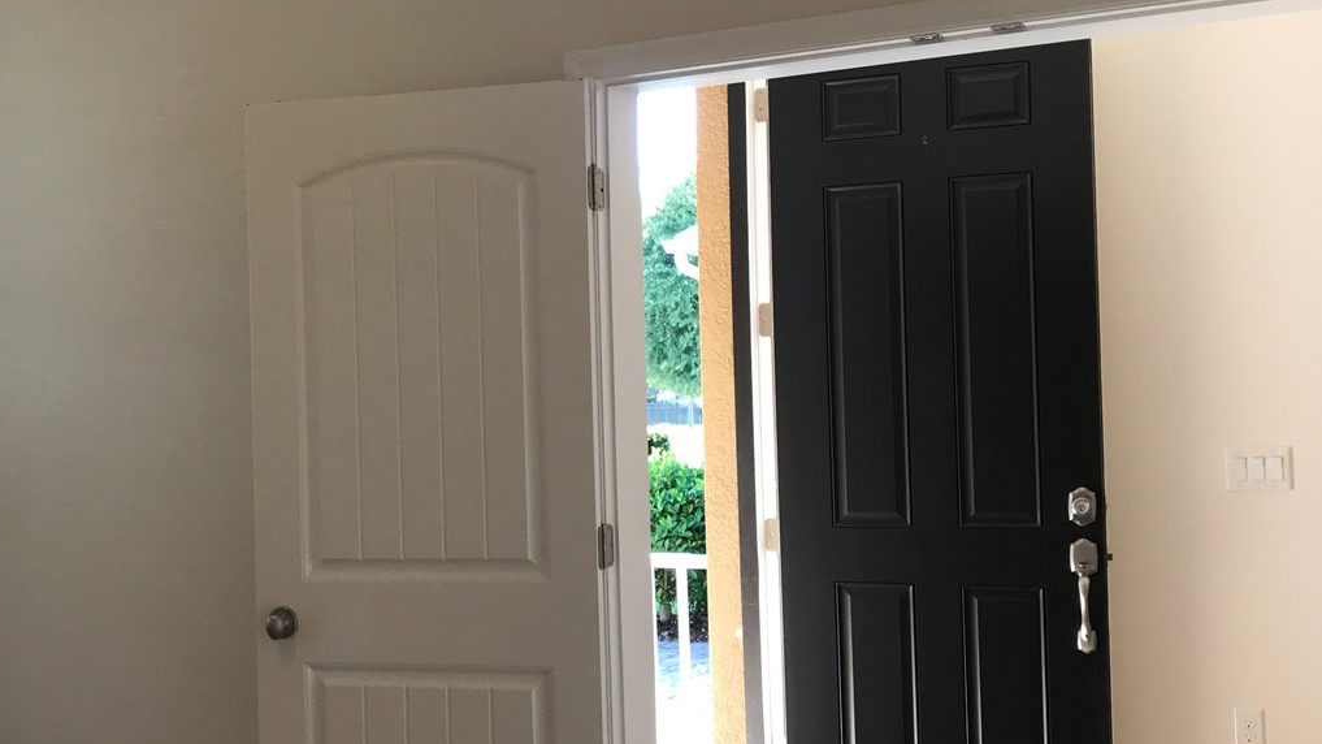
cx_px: 520
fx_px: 1683
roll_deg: +2.2
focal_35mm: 48
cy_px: 395
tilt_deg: +0.0
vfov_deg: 24.9
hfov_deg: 42.7
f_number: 1.8
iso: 40
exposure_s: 1/120
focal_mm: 3.99
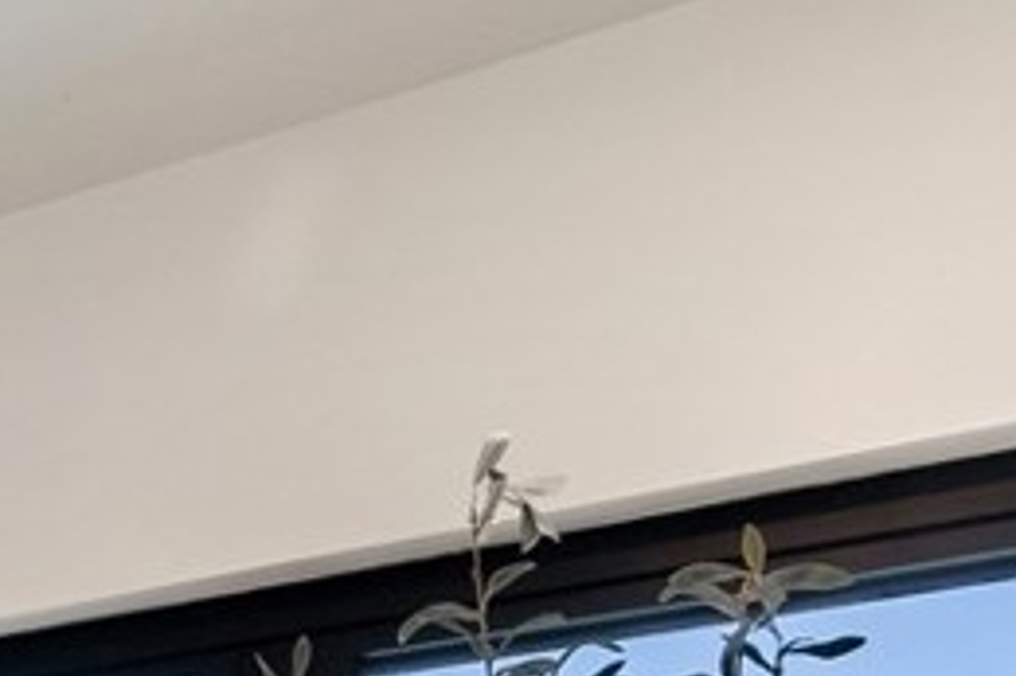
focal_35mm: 63
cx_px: -211
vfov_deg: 17.1
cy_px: 1268
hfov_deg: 27.9
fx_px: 1777
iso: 320
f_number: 9
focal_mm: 16
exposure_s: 1/160
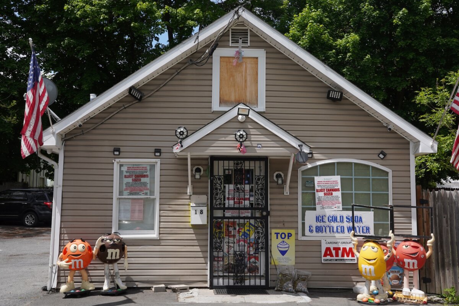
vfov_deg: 29.5
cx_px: 230
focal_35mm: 46
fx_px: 581
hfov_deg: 43.1
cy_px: 153
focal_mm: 30.4
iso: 100
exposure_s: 1/200
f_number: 10
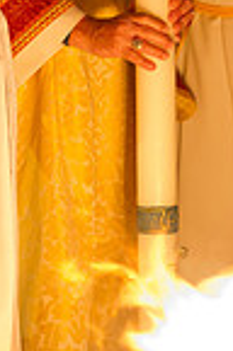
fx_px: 1668
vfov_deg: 12.0
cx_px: 137
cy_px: 29
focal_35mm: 171
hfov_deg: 8.0
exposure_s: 1/60
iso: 3200
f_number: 2.8
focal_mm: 55
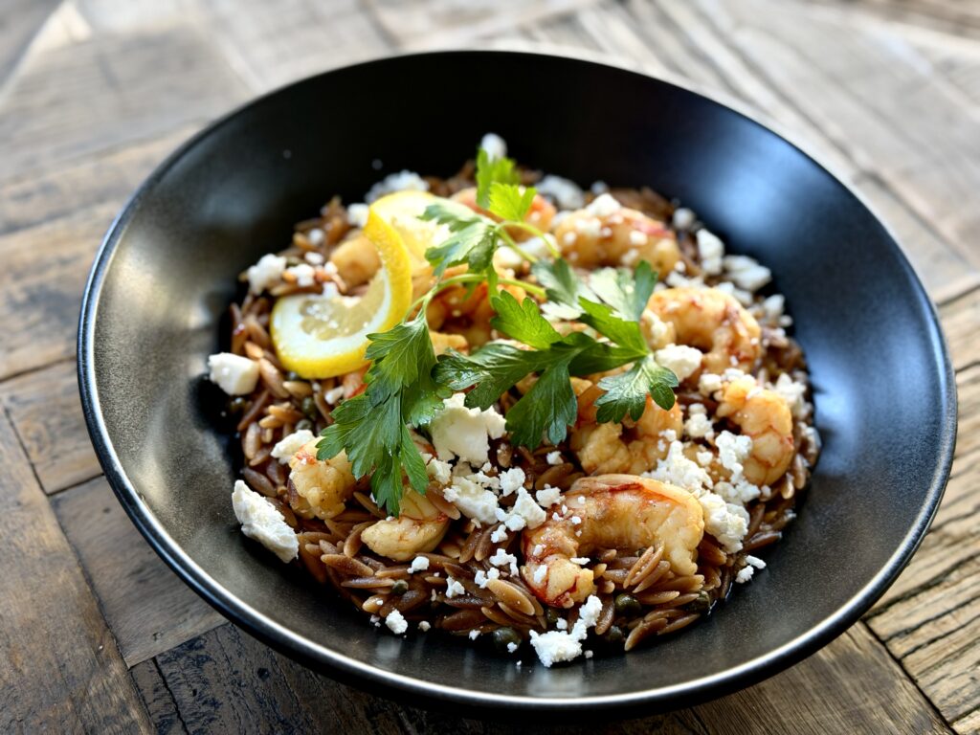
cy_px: 368
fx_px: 1359
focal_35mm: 48
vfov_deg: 30.3
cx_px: 490
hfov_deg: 39.7
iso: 200
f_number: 1.78
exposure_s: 1/60
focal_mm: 6.76
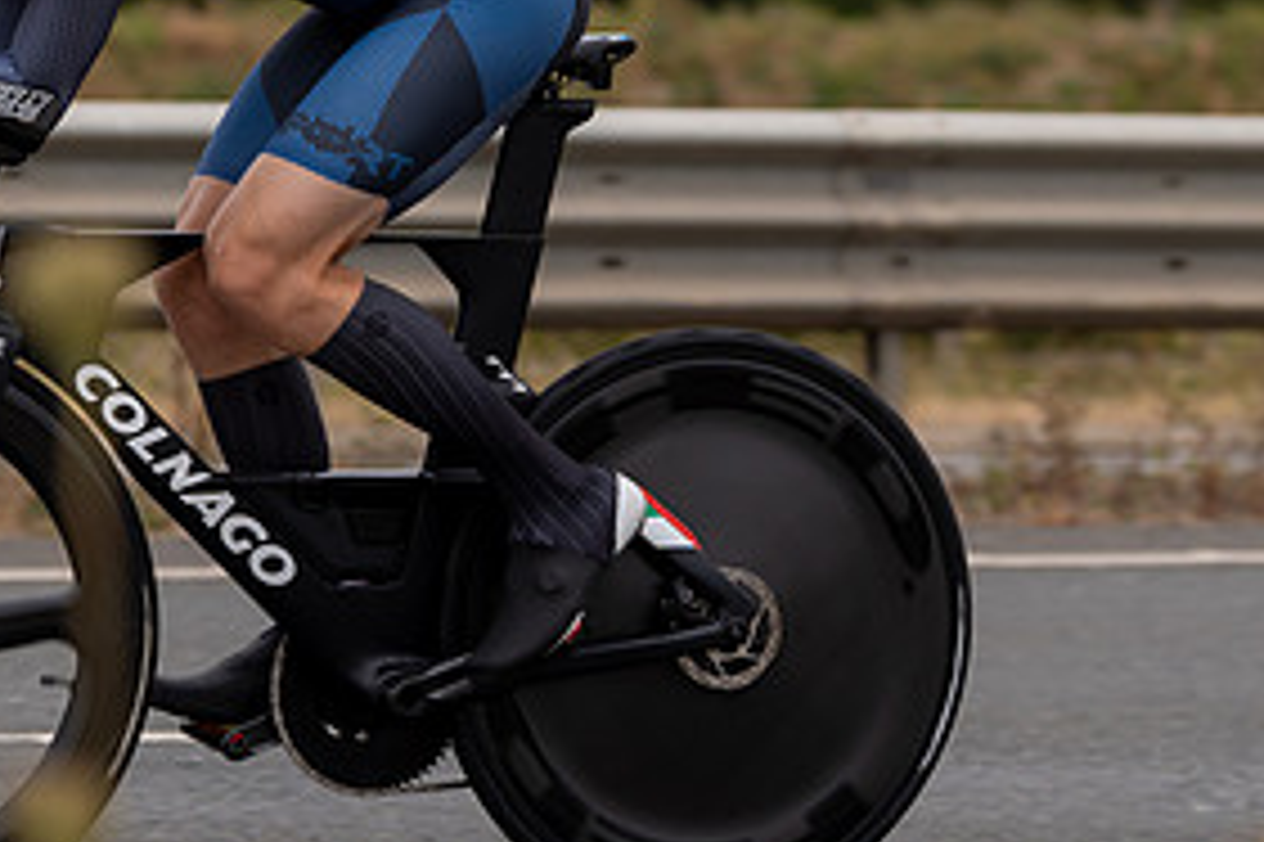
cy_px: 179
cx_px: 287
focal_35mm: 215
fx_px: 7544
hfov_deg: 9.6
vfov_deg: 6.4
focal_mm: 84
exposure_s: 1/800
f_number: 3.2
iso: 100
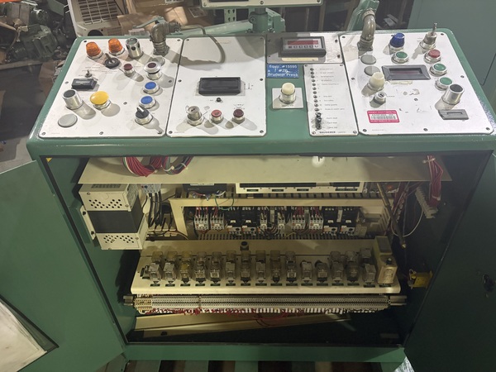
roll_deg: +2.3
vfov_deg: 53.1
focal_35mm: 26
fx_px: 373
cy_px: 186
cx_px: 248
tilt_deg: -39.6
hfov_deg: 67.3
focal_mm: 5.96
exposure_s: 1/40
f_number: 1.6
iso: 400
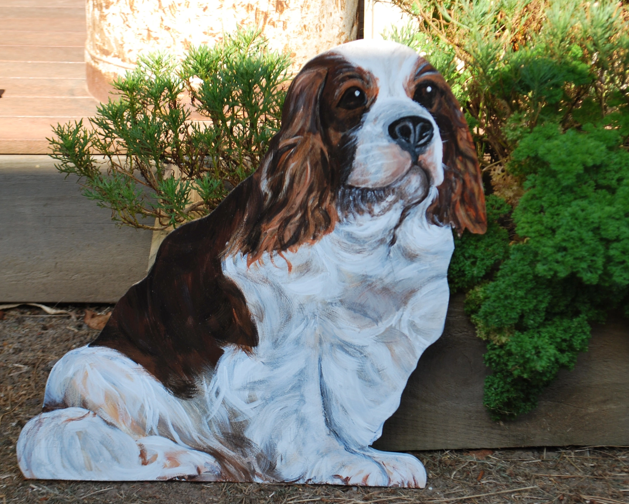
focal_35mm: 77
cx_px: 360
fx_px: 1426
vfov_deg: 20.0
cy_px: 251
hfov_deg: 24.9
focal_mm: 45
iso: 160
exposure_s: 1/125
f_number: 5.6
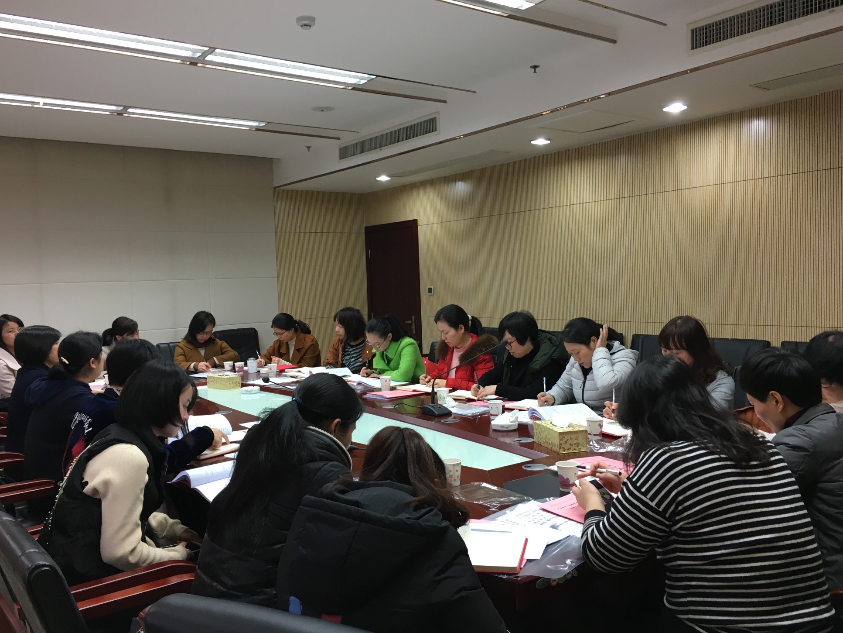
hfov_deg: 60.0
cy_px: 314
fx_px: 731
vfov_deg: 46.8
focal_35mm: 30
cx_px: 420
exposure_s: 1/33
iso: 80
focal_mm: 4.15
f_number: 2.2
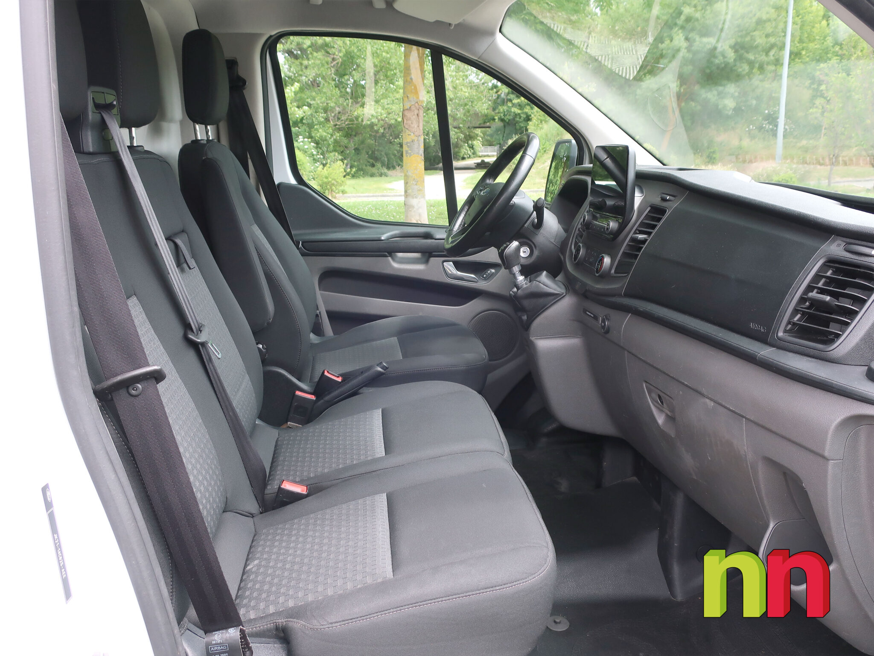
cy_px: 328
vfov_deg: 56.8
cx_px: 437
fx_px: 606
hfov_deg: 71.6
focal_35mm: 24
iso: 80
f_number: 1.8
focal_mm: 6.86
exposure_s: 1/3200
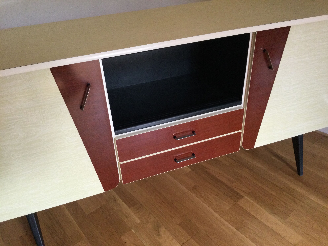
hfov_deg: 58.4
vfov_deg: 45.4
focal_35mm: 31
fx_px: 294
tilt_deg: -35.2
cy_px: 123
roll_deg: +3.9
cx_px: 164
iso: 160
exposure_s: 1/33
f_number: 2.4
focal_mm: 3.3
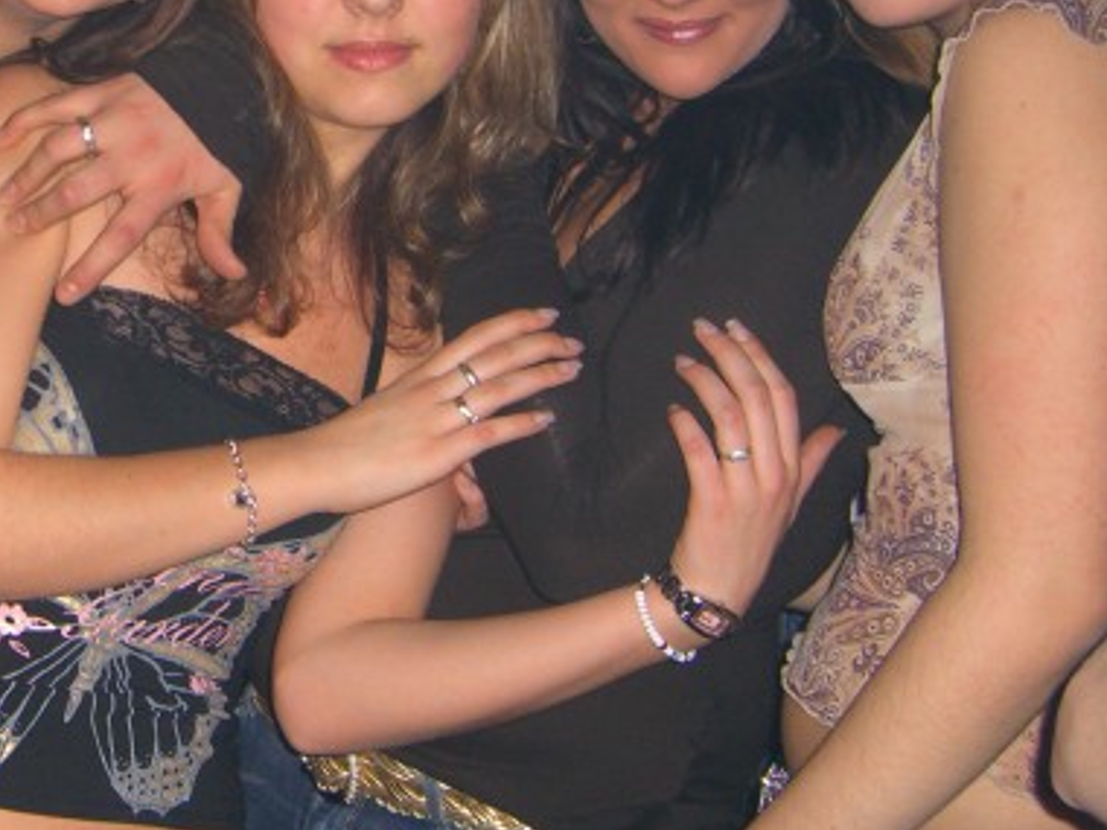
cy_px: 218
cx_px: 61
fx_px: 2558
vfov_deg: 18.3
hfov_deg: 23.6
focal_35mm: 80
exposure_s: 1/60
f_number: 2.8
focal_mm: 7.9
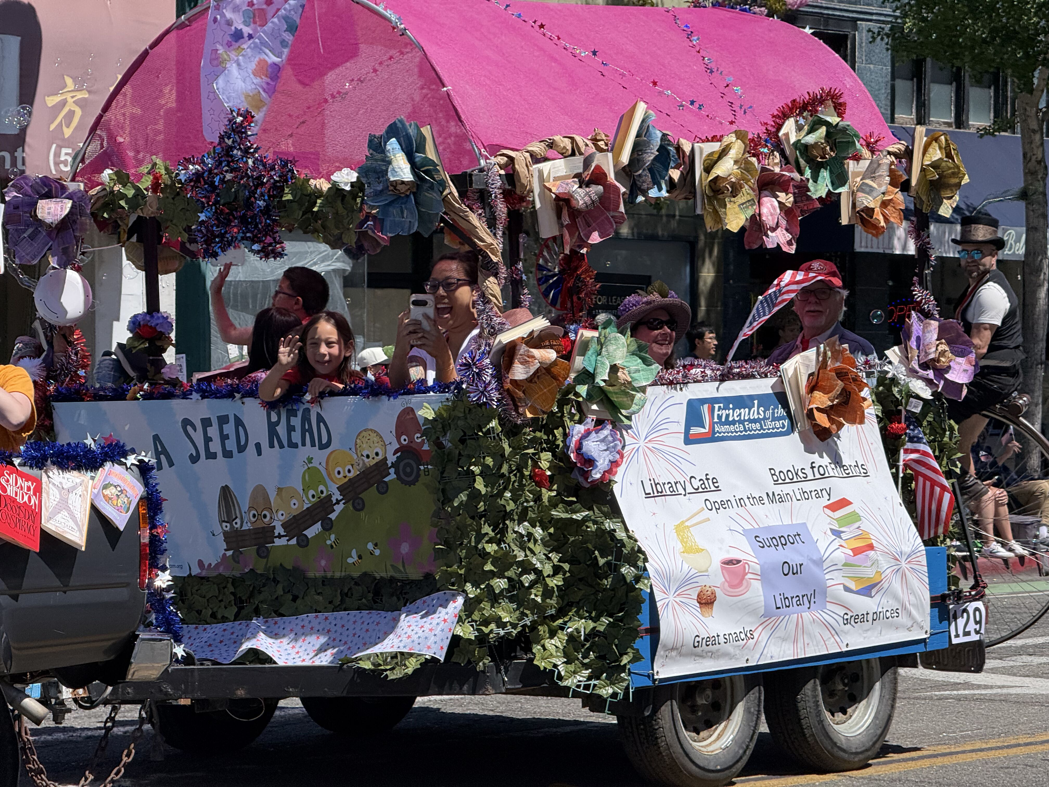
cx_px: 524
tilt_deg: +0.1
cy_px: 394
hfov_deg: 16.4
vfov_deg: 12.3
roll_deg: -0.4
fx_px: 3636
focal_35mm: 120
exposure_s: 1/1294
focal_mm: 15.66
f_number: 2.8
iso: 64
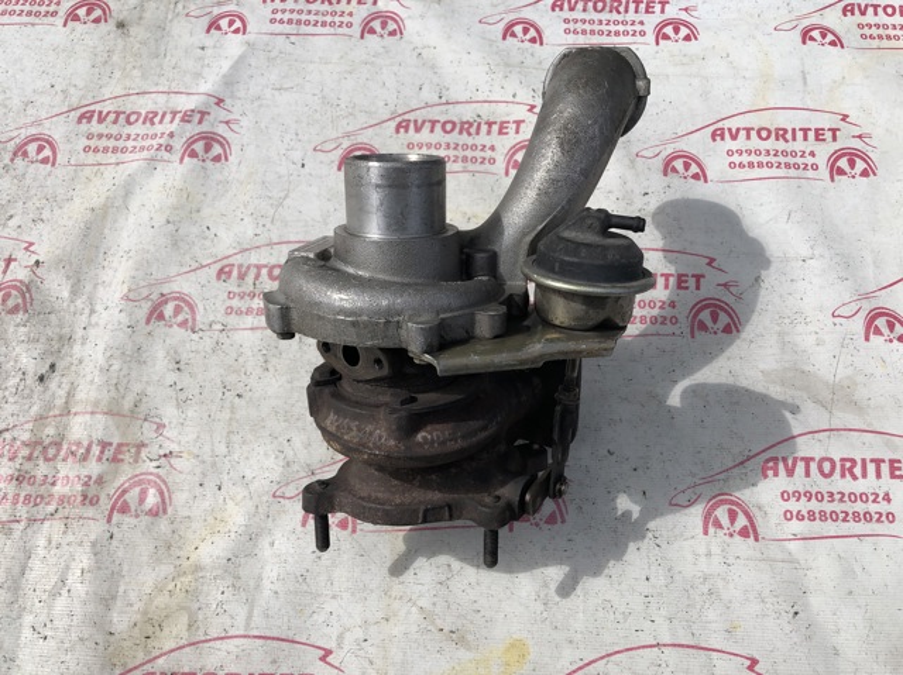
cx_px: 452
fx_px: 730
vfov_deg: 49.7
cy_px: 338
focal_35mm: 28
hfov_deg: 63.5
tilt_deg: -61.4
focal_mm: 4
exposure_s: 1/2183
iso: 20
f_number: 1.8
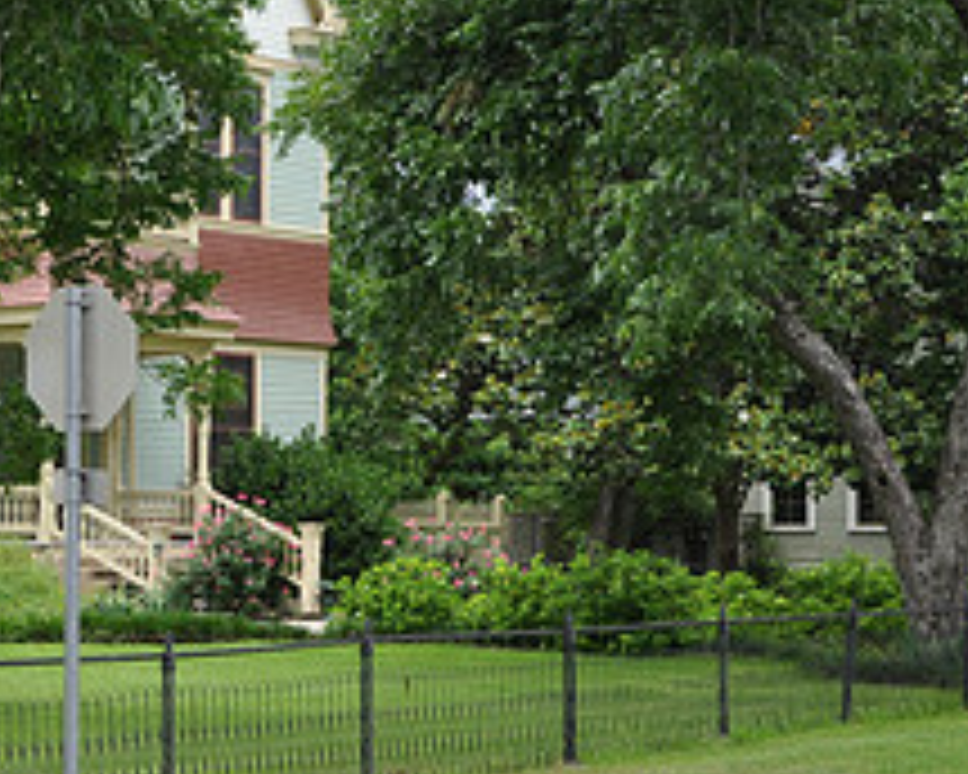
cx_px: -113
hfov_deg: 17.5
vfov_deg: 14.5
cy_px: 524
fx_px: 3037
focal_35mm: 106
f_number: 5.6
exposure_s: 1/125
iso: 220
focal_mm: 28
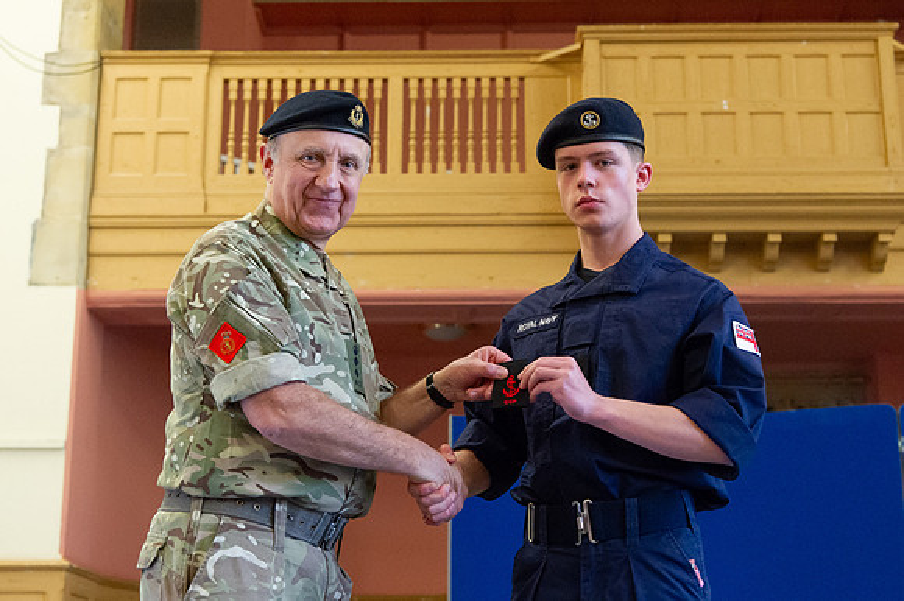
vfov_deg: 22.8
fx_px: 1490
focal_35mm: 59
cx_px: 452
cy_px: 285
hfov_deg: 33.8
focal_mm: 50
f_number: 4.5
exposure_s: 1/200
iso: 5000
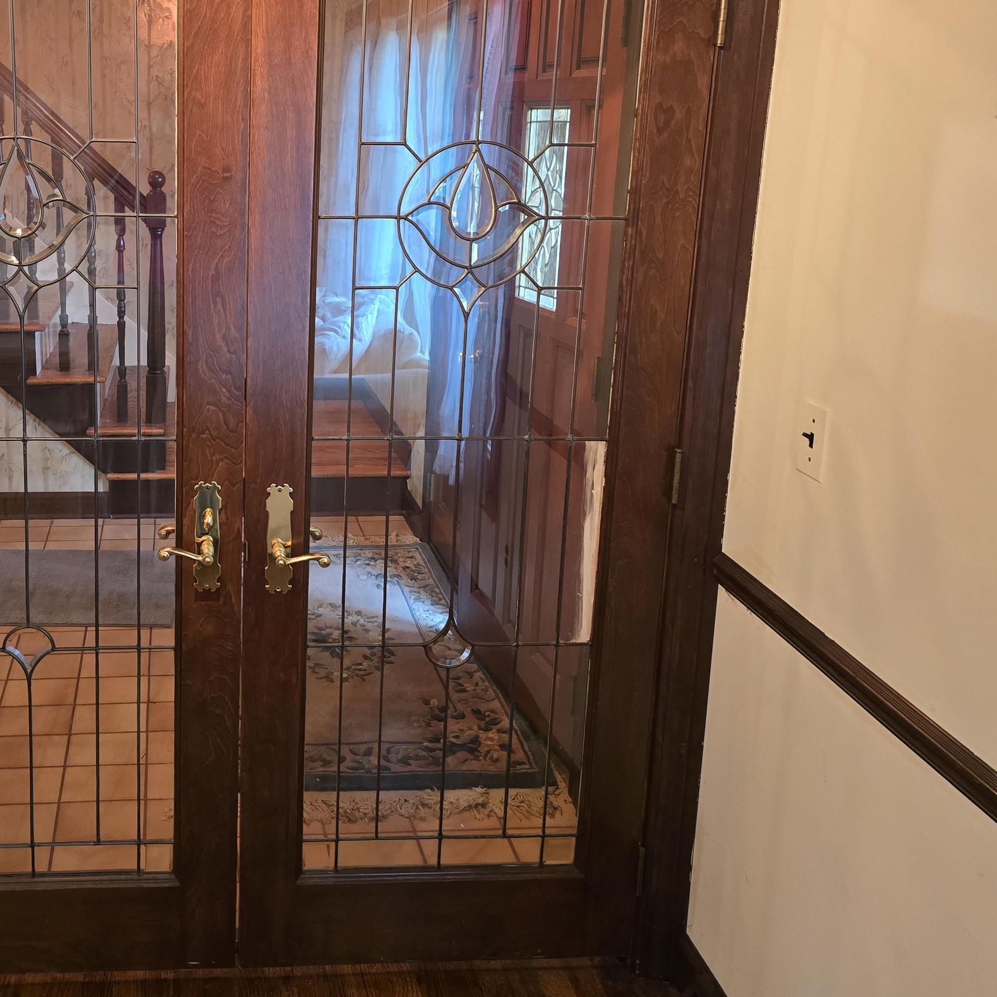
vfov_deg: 46.7
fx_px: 1140
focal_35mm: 35
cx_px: 247
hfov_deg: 45.5
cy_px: 364
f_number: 1.7
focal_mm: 6.3
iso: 640
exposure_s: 1/60
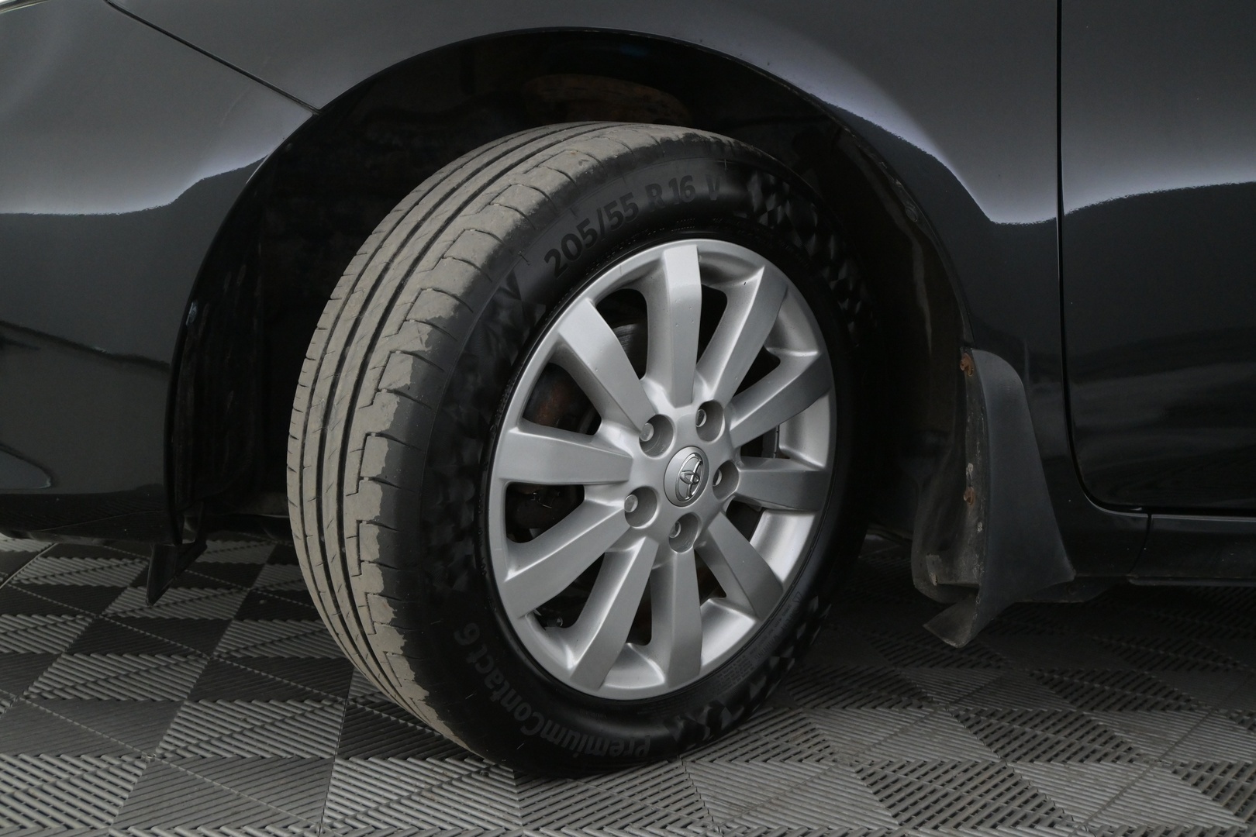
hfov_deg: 51.3
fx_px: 1308
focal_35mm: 38
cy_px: 418
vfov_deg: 35.5
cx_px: 628
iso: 2500
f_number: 5
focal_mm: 25
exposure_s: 1/100
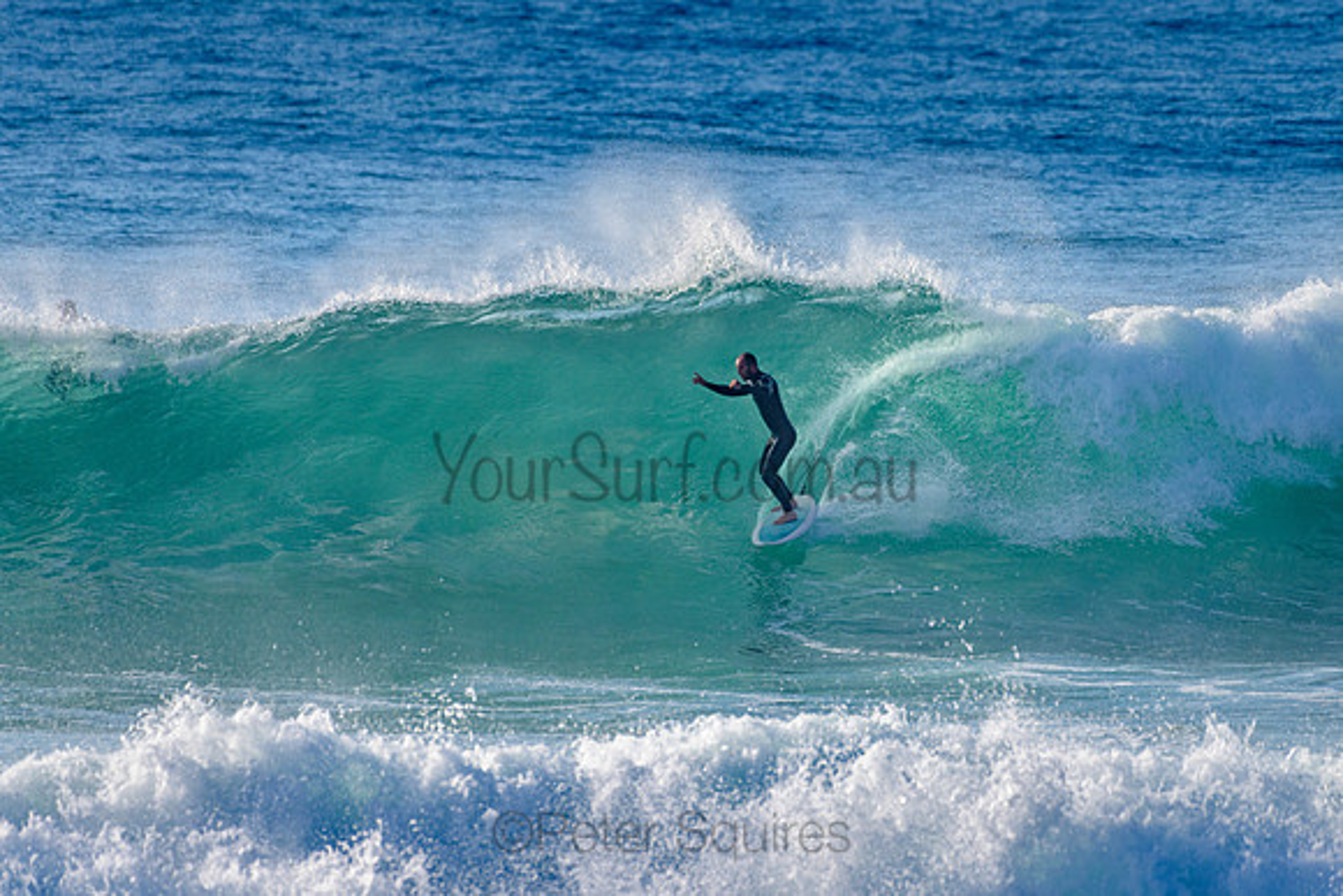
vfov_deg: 2.2
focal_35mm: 613
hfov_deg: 3.4
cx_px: 723
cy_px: 407
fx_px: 22881
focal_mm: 500
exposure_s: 1/2000
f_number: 5.6
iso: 180
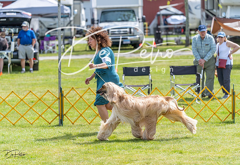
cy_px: 82
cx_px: 117
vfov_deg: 9.8
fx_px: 958
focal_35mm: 142
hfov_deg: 14.3
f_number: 3.5
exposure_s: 1/1000
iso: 100
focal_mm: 137
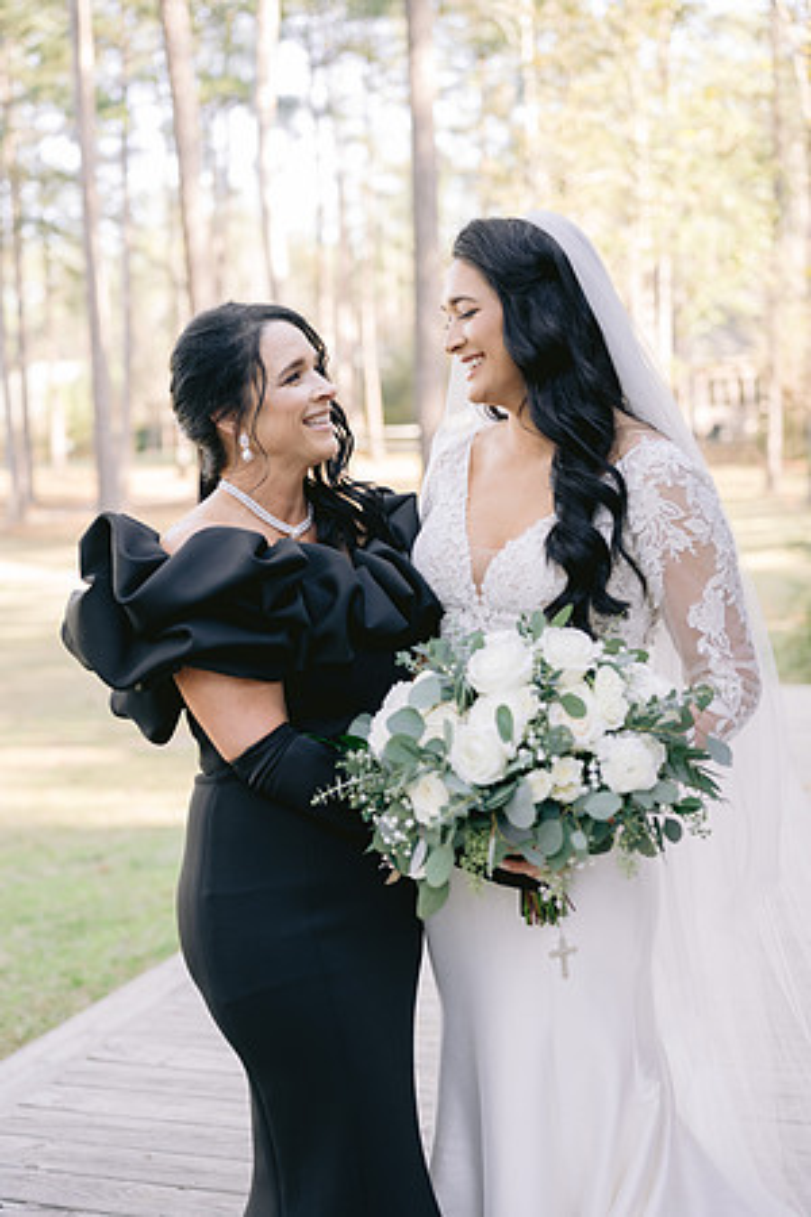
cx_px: 406
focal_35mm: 50
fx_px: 1689
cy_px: 608
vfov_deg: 39.6
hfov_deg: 27.0
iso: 400
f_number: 2.5
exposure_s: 1/320
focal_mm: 50
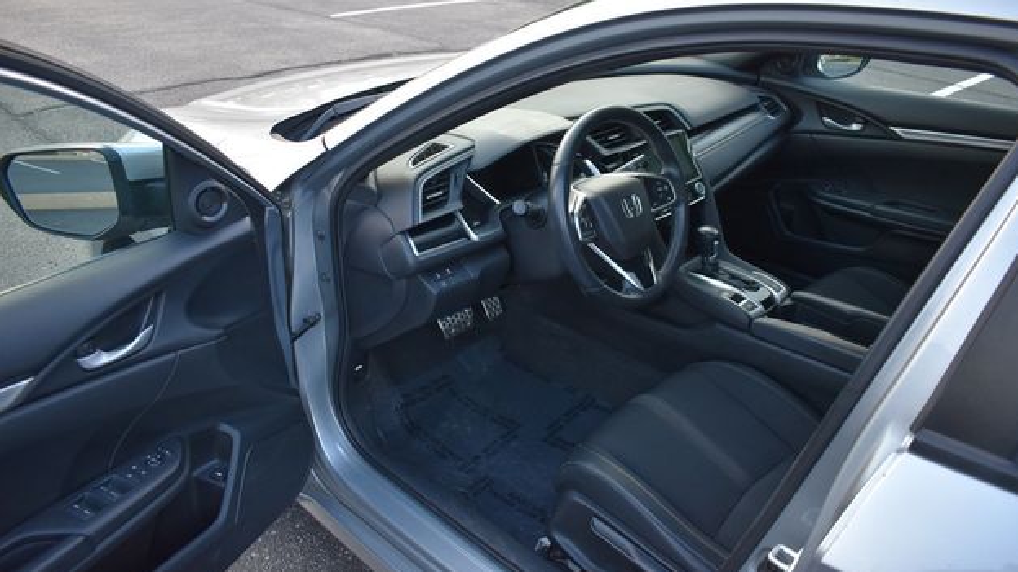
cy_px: 266
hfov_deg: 66.1
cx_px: 520
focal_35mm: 29
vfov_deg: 40.2
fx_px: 783
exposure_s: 1/250
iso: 720
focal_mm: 18
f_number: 3.5
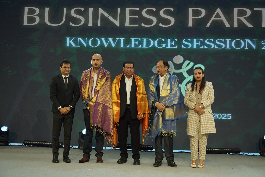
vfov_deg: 29.2
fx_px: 339
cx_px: 132
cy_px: 88
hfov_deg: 42.7
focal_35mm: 46
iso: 250
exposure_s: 1/200
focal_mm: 46
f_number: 4
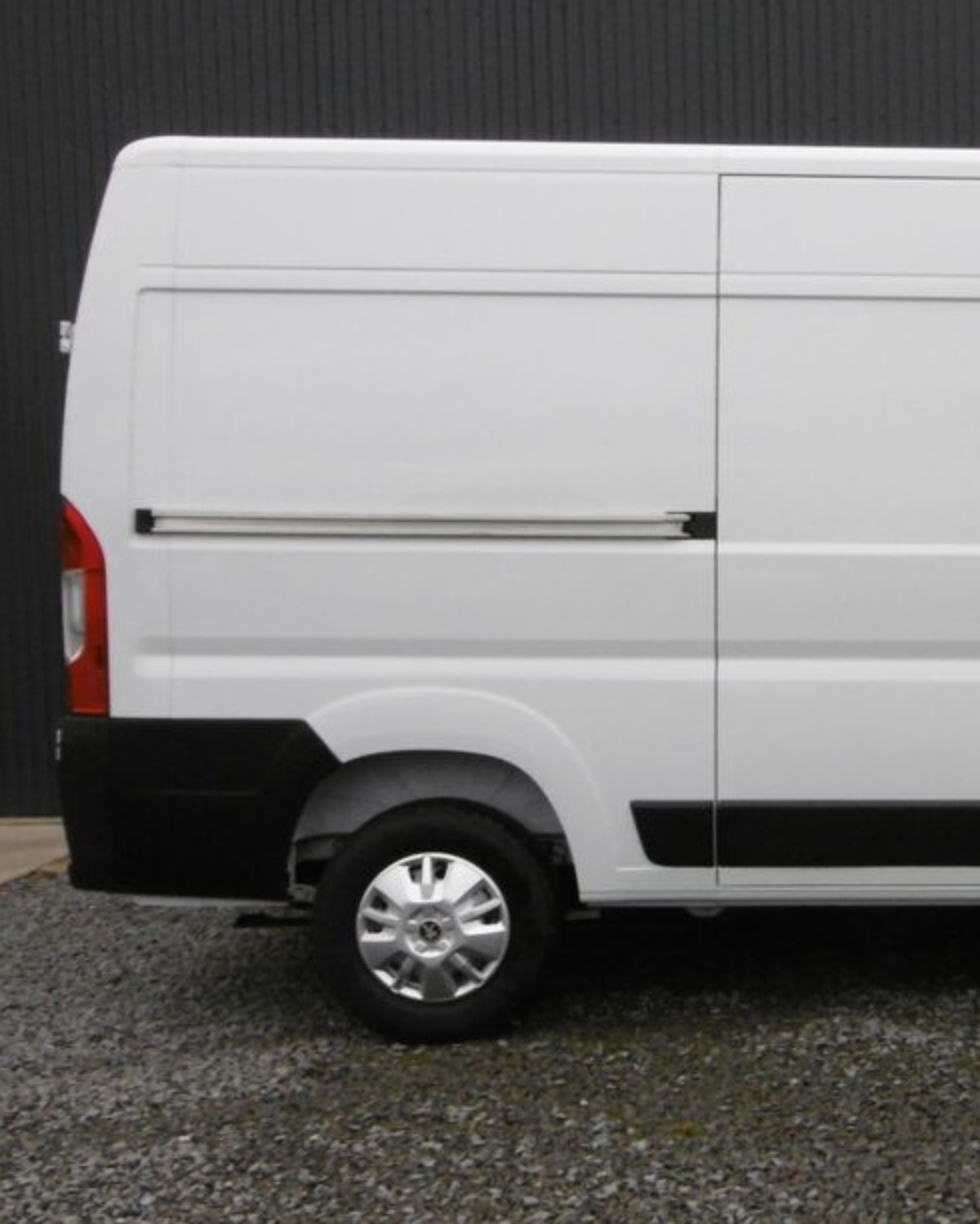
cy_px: 636
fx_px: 1848
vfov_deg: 36.6
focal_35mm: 51
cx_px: 964
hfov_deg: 28.0
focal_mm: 5.8
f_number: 3.5
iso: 320
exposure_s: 1/60
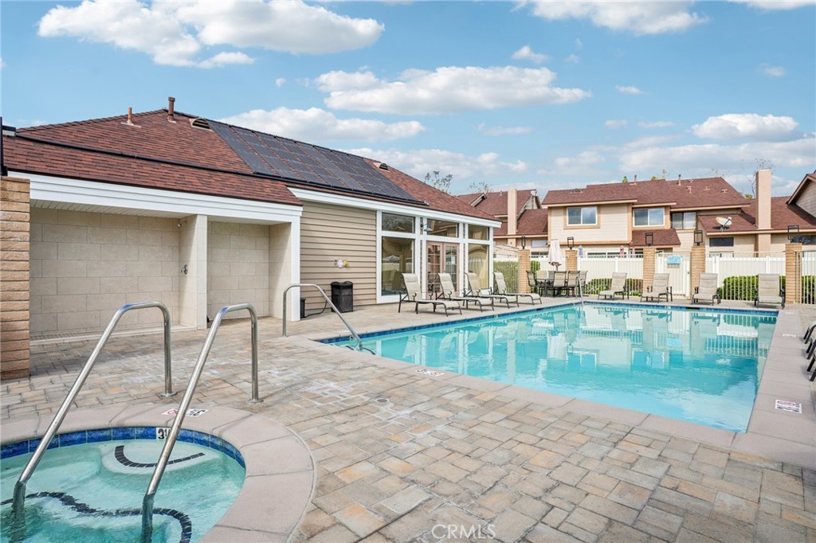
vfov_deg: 67.3
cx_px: 408
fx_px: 408
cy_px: 272
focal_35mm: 18
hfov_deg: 90.0
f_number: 8
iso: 50
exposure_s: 1/200
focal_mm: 18
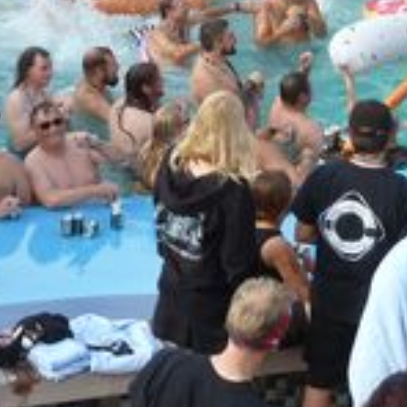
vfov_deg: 12.1
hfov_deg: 12.3
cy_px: -51
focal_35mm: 142
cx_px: 107
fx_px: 1889
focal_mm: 7.3
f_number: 4
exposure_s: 1/100
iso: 80
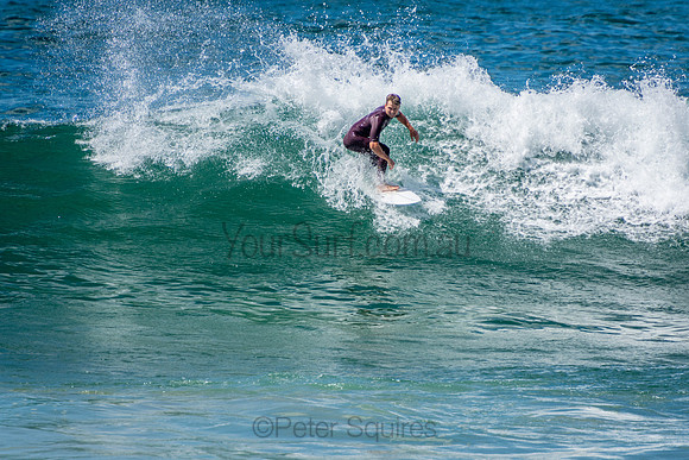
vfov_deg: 2.3
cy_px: 230
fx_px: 11485
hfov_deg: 3.4
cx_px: 344
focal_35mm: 600
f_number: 5.6
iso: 360
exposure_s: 1/2000
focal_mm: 400
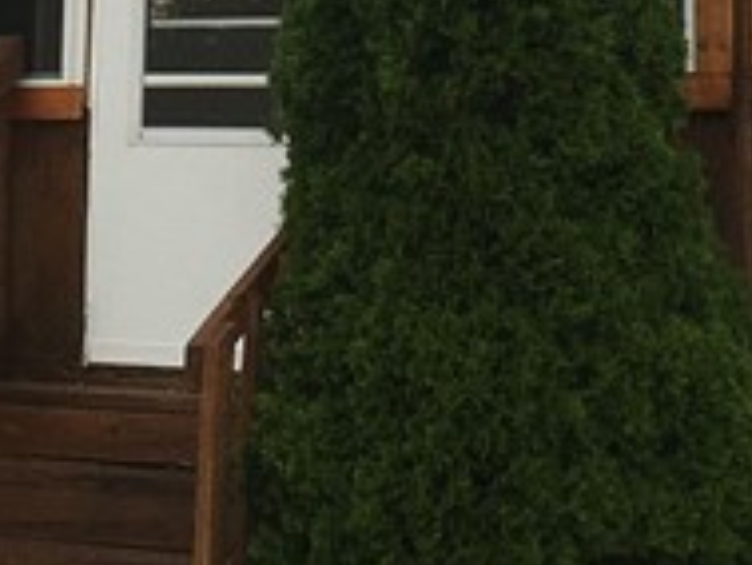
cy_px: -350
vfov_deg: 9.2
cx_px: 255
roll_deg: -2.0
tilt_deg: +10.5
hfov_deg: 12.6
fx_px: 3413
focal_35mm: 157
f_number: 2.2
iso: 25
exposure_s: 1/208
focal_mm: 4.15
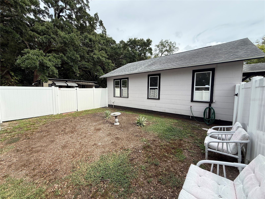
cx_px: 132
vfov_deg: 85.7
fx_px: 107
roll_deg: -0.2
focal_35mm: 14
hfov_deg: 102.1
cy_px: 100
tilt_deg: -4.8
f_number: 2.2
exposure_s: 1/841
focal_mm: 2.22
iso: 50
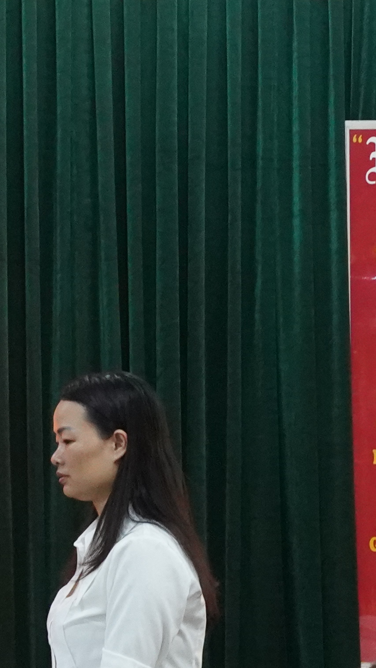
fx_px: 3012
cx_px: -481
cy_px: 429
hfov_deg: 6.8
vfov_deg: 12.6
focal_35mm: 170
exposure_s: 1/50
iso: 8000
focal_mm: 41
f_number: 11
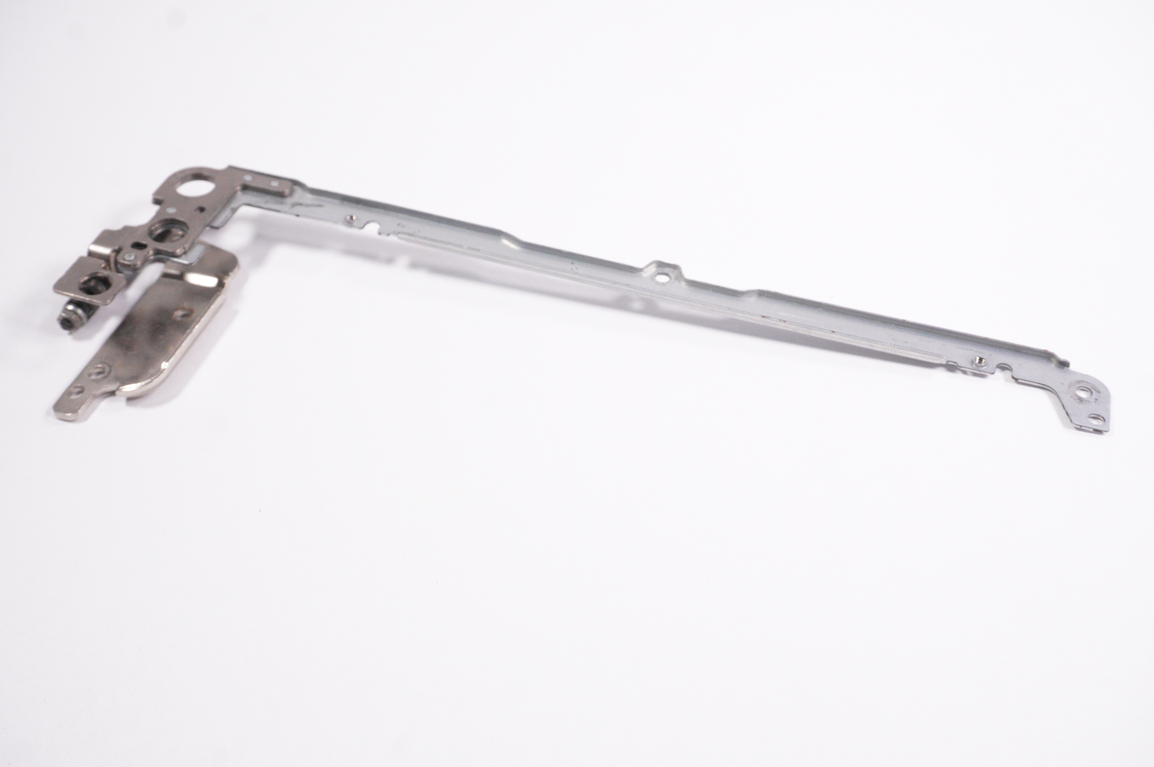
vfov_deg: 30.8
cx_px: 577
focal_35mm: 44
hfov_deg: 45.0
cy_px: 384
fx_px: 1393
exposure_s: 1/500
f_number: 9
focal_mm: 29
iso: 2500
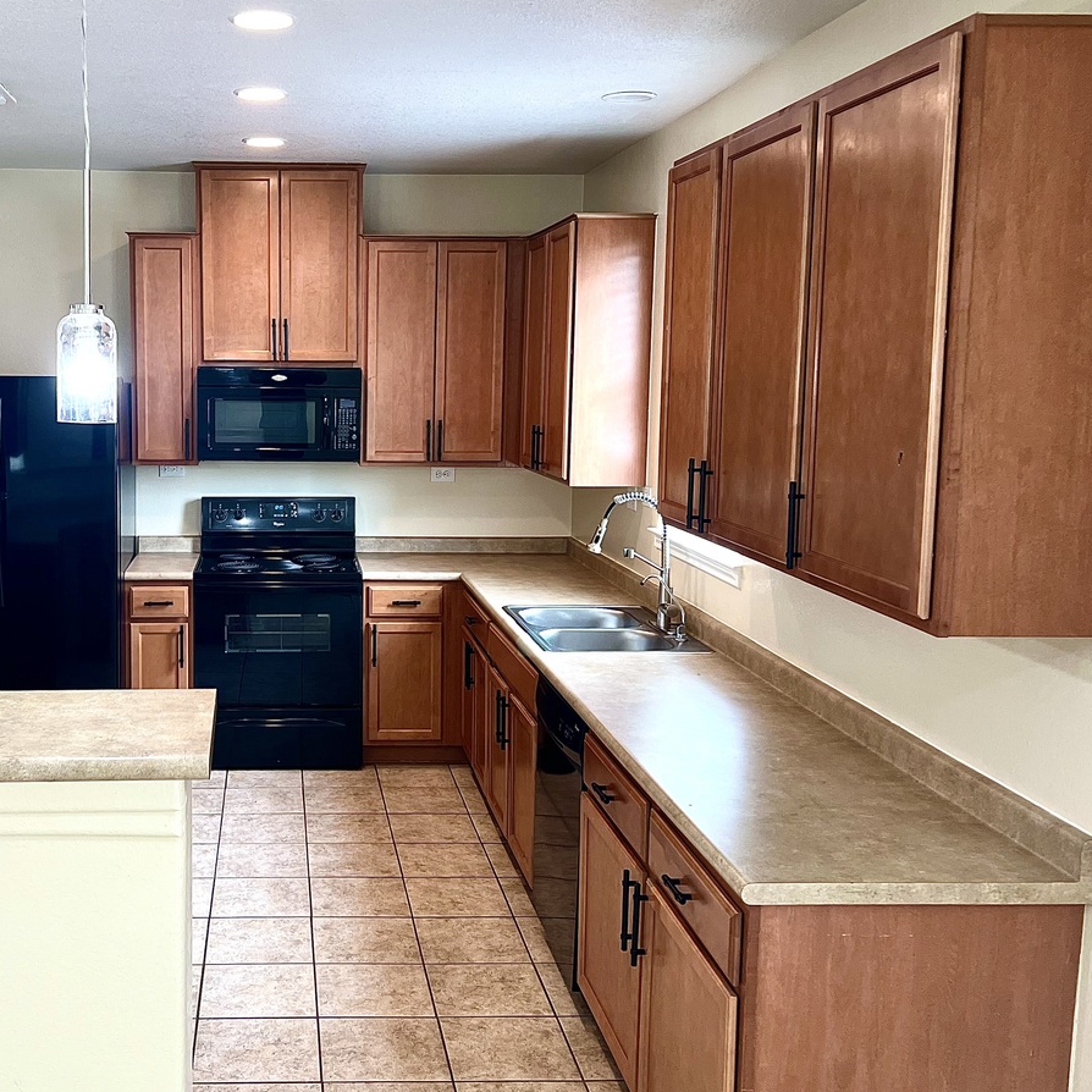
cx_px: 324
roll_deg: -0.7
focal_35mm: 37
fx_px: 1321
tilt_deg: -5.9
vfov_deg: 44.9
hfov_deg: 44.0
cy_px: 497
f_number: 1.5
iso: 125
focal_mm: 5.7
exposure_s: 1/120
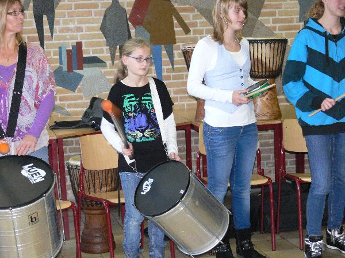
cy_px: 129
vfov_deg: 17.0
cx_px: 172
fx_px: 867
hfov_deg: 22.5
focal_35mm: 87
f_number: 3.2
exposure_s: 1/30
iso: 320
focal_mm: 18.4
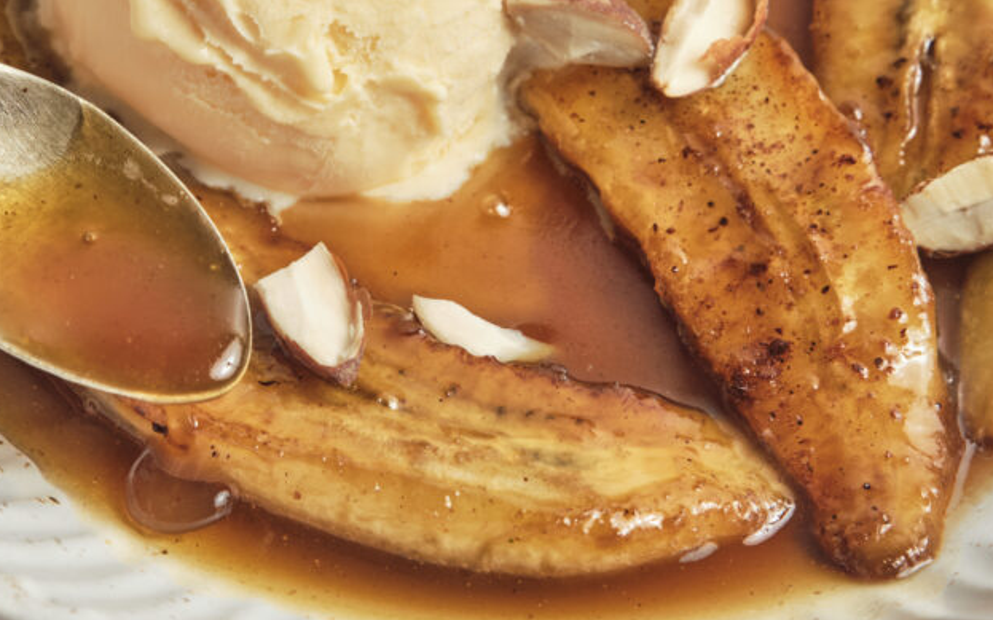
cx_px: 458
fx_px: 4762
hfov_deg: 11.9
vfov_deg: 7.4
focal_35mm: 176
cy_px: 100
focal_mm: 70
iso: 200
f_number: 9
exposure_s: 1/80
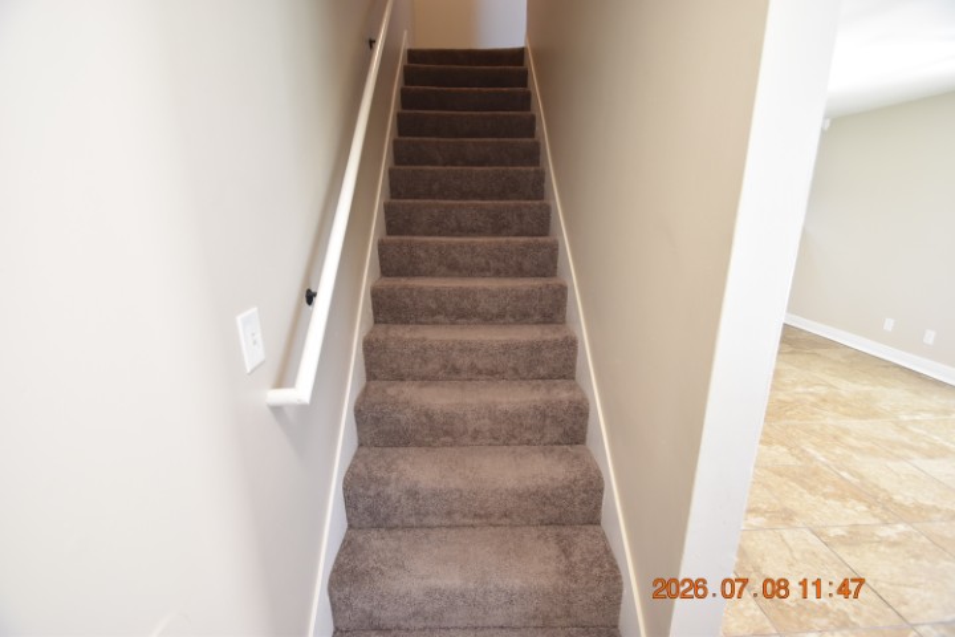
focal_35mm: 15
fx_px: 398
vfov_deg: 77.3
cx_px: 478
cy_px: 318
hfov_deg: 100.4
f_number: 3.5
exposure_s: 1/45
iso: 800
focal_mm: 10
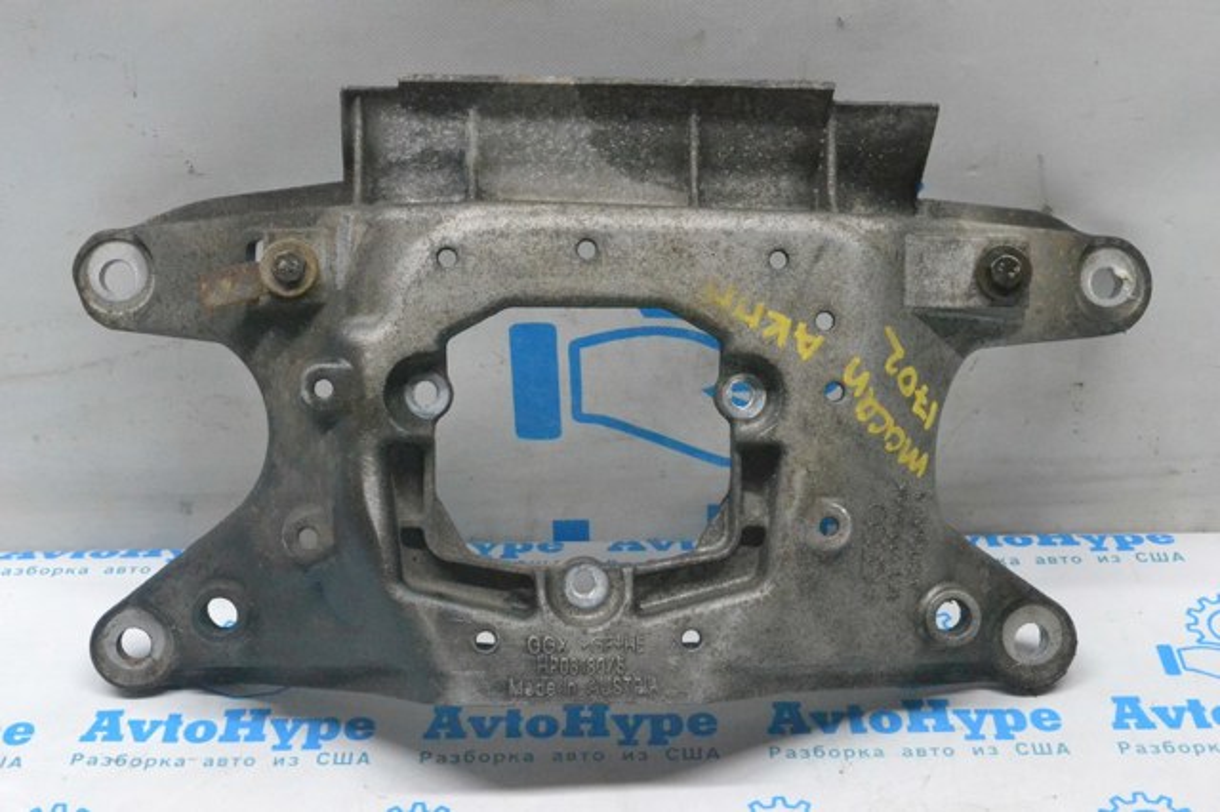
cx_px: 610
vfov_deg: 25.0
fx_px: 1829
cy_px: 406
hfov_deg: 36.9
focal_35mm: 54
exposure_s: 1/160
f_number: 10
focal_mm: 36
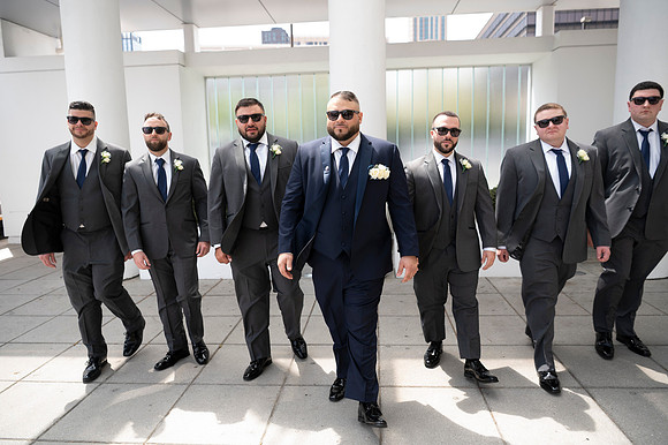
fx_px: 445
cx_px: 334
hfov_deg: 73.8
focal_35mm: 24
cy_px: 222
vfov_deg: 53.1
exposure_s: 1/250
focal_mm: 24
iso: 50
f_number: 2.8
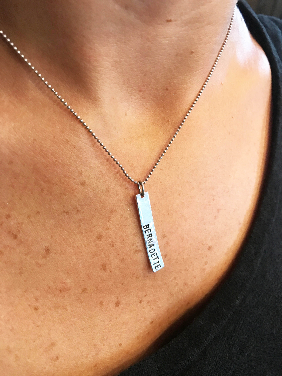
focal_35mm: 28
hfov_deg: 49.7
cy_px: 188
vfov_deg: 63.4
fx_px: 304
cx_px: 141
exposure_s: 1/15
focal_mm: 3.99
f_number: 1.8
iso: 50
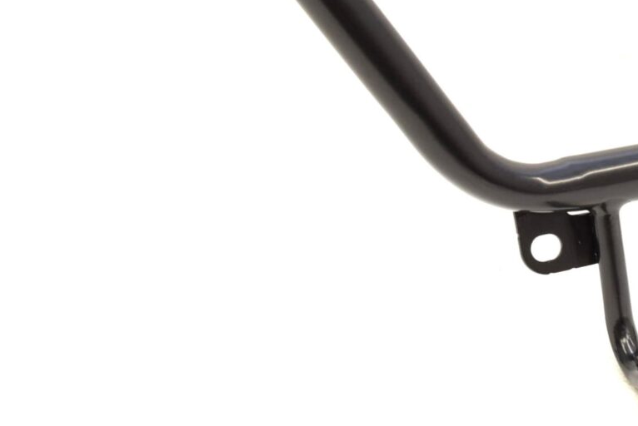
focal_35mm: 92
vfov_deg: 14.8
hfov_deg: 21.0
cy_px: 167
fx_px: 1638
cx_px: 686
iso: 400
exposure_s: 1/160
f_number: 6.3
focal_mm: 23
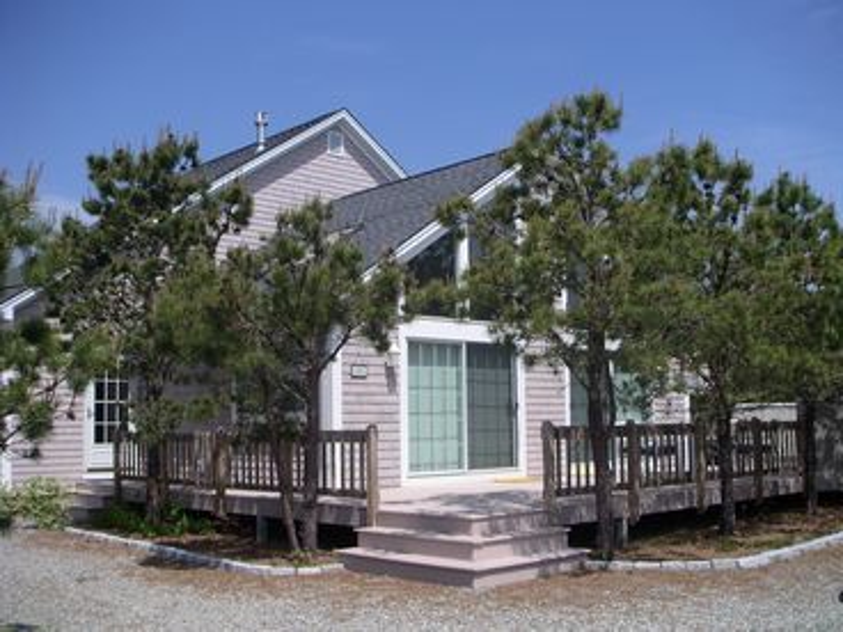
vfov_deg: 37.7
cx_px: 422
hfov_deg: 49.0
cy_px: 316
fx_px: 925
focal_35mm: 38
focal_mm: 6
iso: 50
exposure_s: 1/250
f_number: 6.6
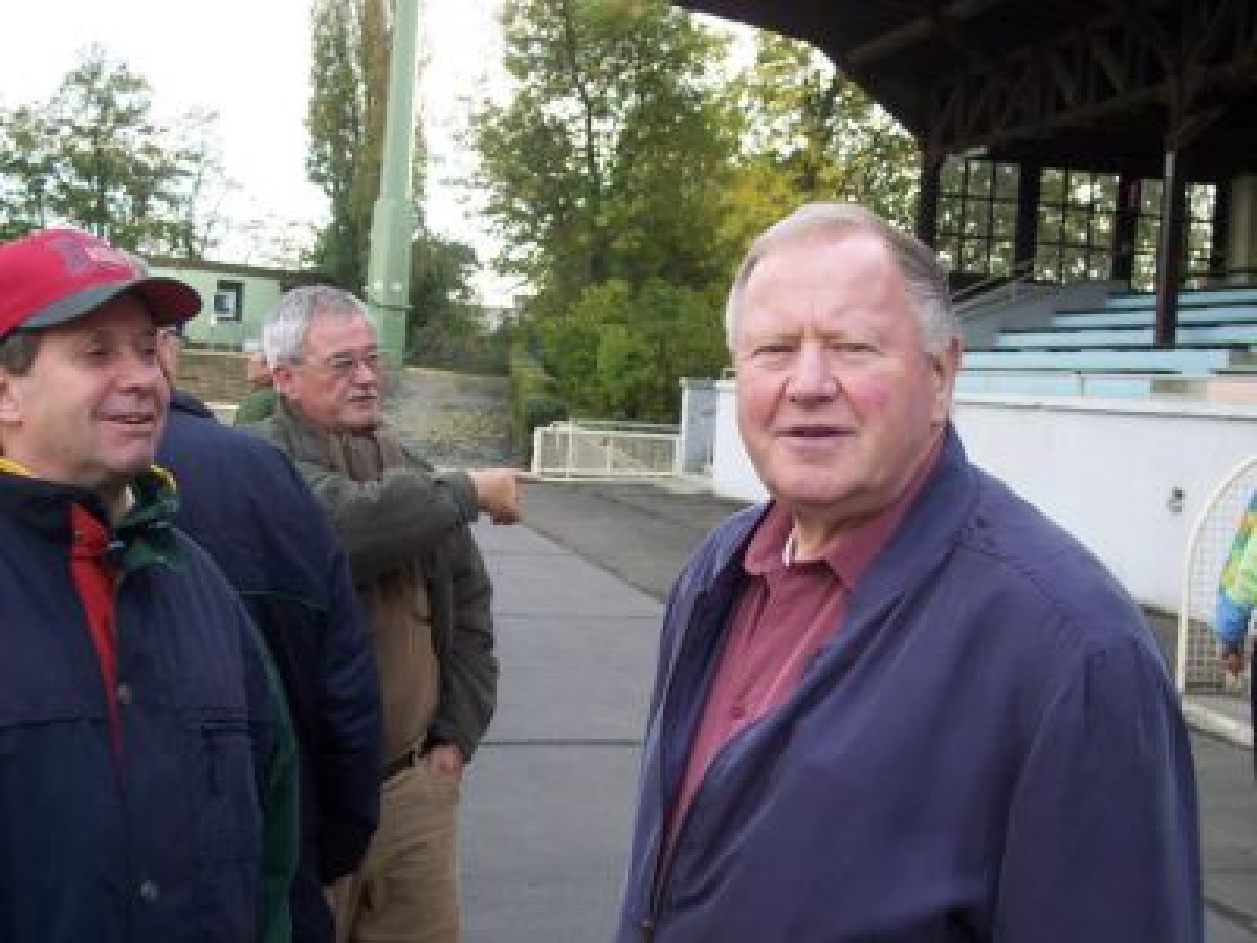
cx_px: 628
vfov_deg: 28.0
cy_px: 472
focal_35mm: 52
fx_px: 1888
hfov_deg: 36.8
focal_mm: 10.7
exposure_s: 1/90
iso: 100
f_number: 4
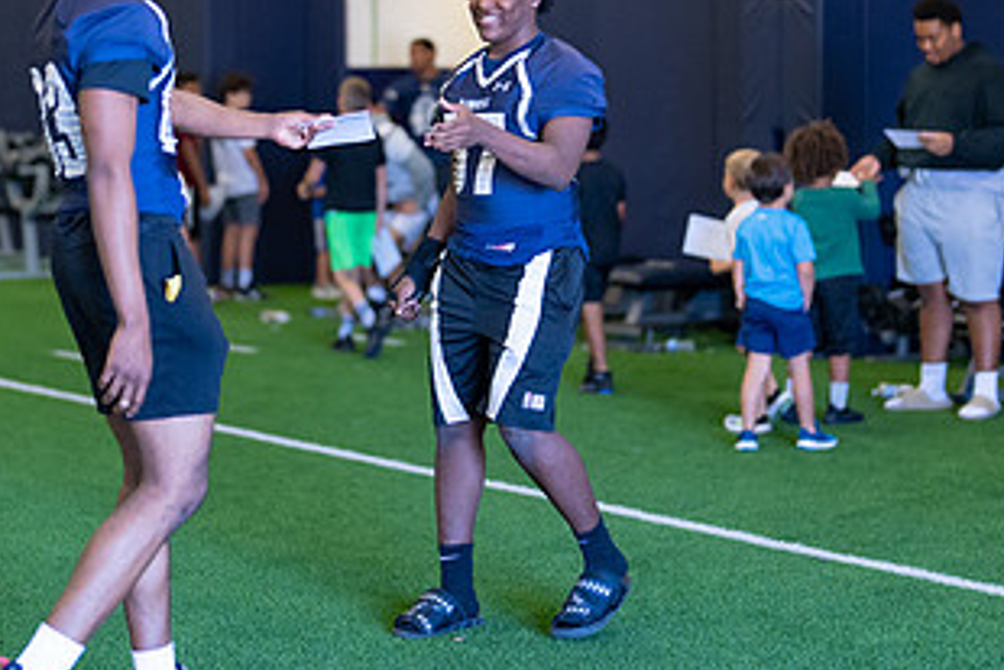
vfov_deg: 13.4
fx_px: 2846
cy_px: 191
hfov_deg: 20.0
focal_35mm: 102
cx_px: 483
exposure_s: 1/1000
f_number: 1.2
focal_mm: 50
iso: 1600
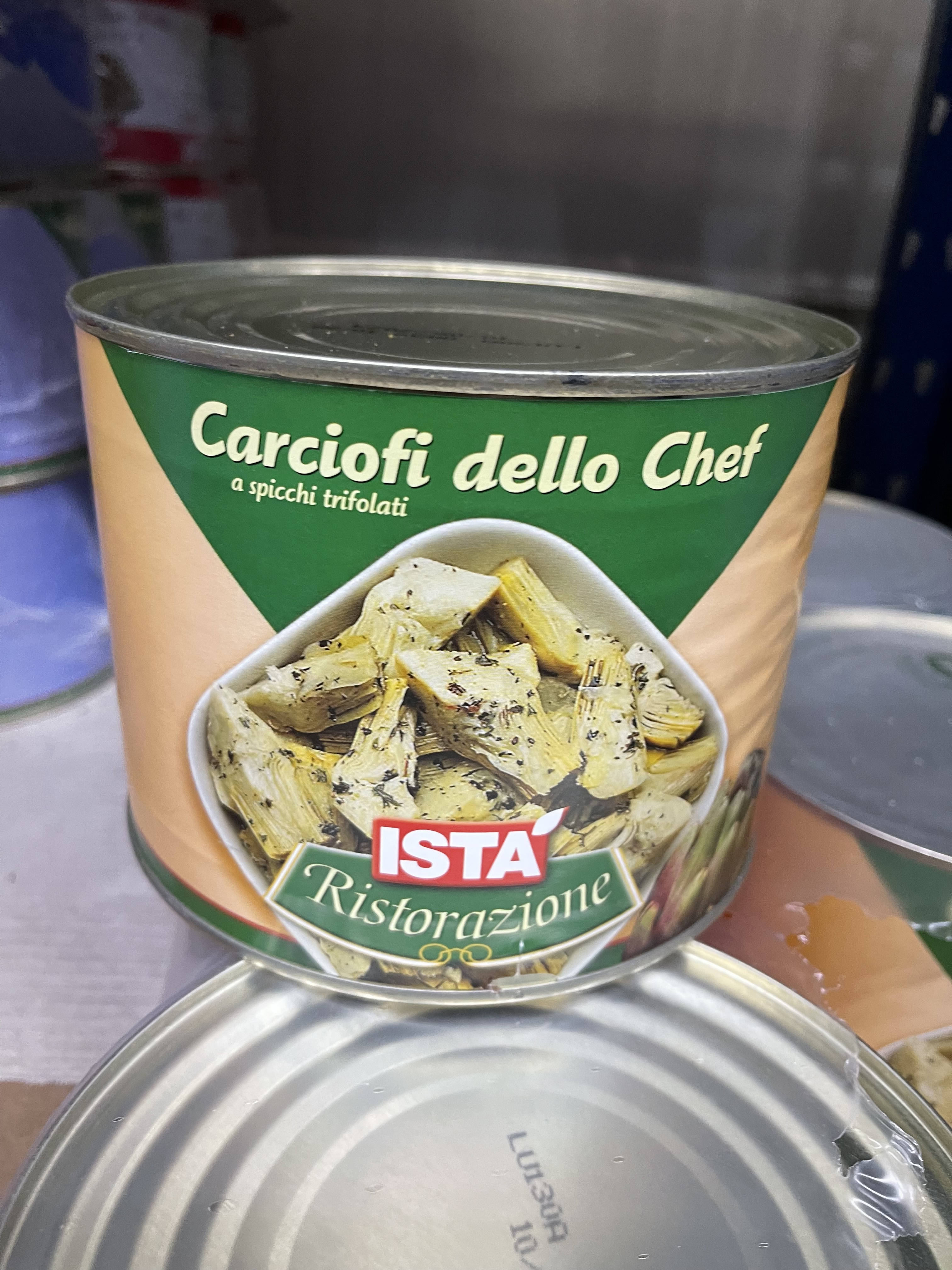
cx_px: 476
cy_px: 635
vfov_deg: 67.3
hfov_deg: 53.1
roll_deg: -4.7
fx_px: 953
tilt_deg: -24.9
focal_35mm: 26
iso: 250
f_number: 1.6
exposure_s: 1/50
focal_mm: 5.1
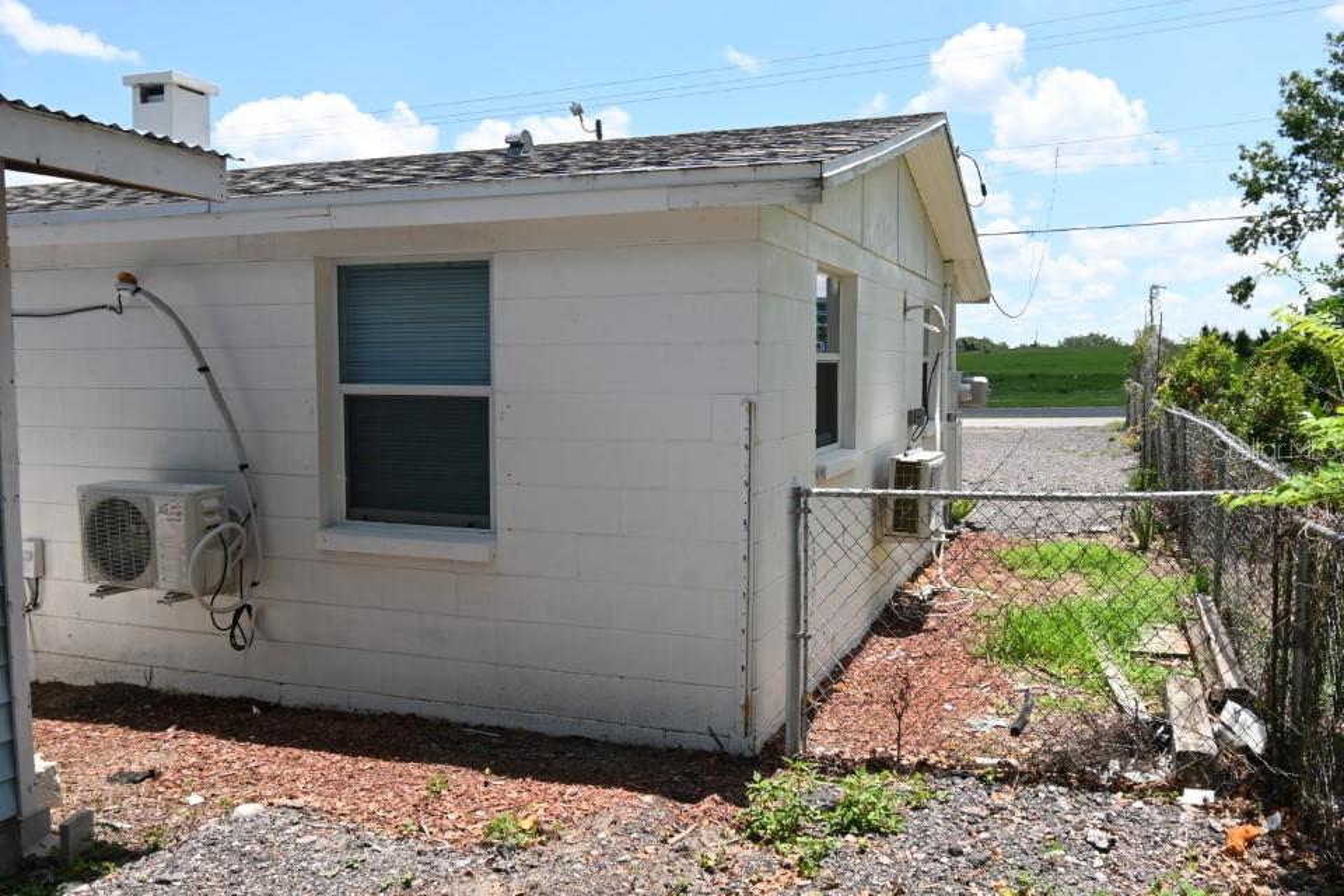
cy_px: 448
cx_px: 672
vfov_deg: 43.6
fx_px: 1120
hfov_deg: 61.9
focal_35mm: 30
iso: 100
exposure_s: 1/200
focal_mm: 20
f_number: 7.1
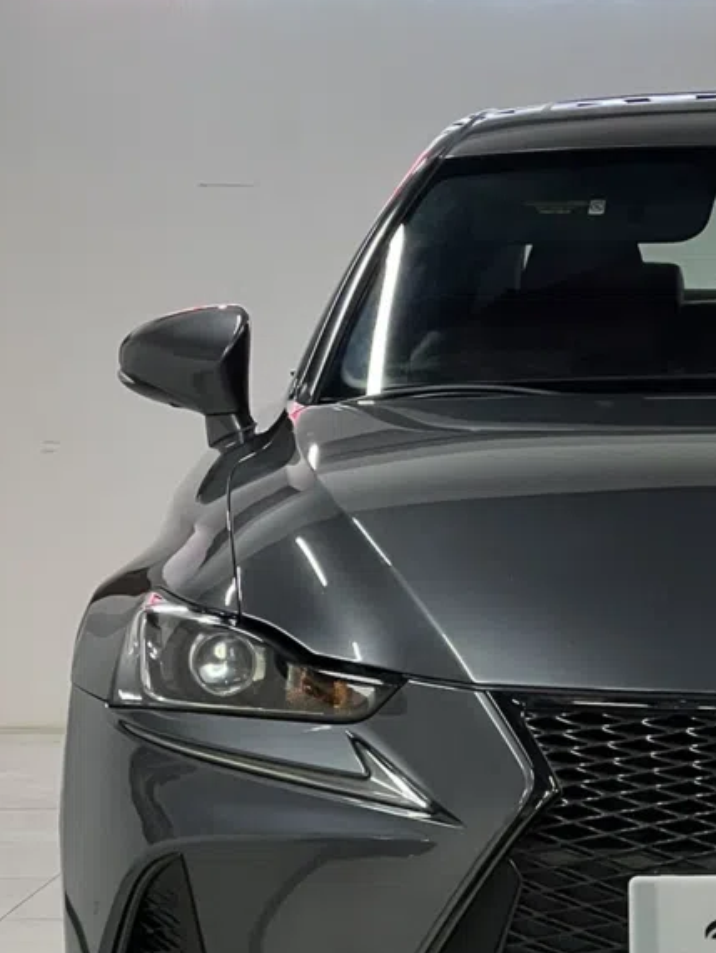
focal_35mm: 184
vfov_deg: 10.7
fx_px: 5069
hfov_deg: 8.0
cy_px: 431
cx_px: 808
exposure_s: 1/60
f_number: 2.8
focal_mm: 9
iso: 400
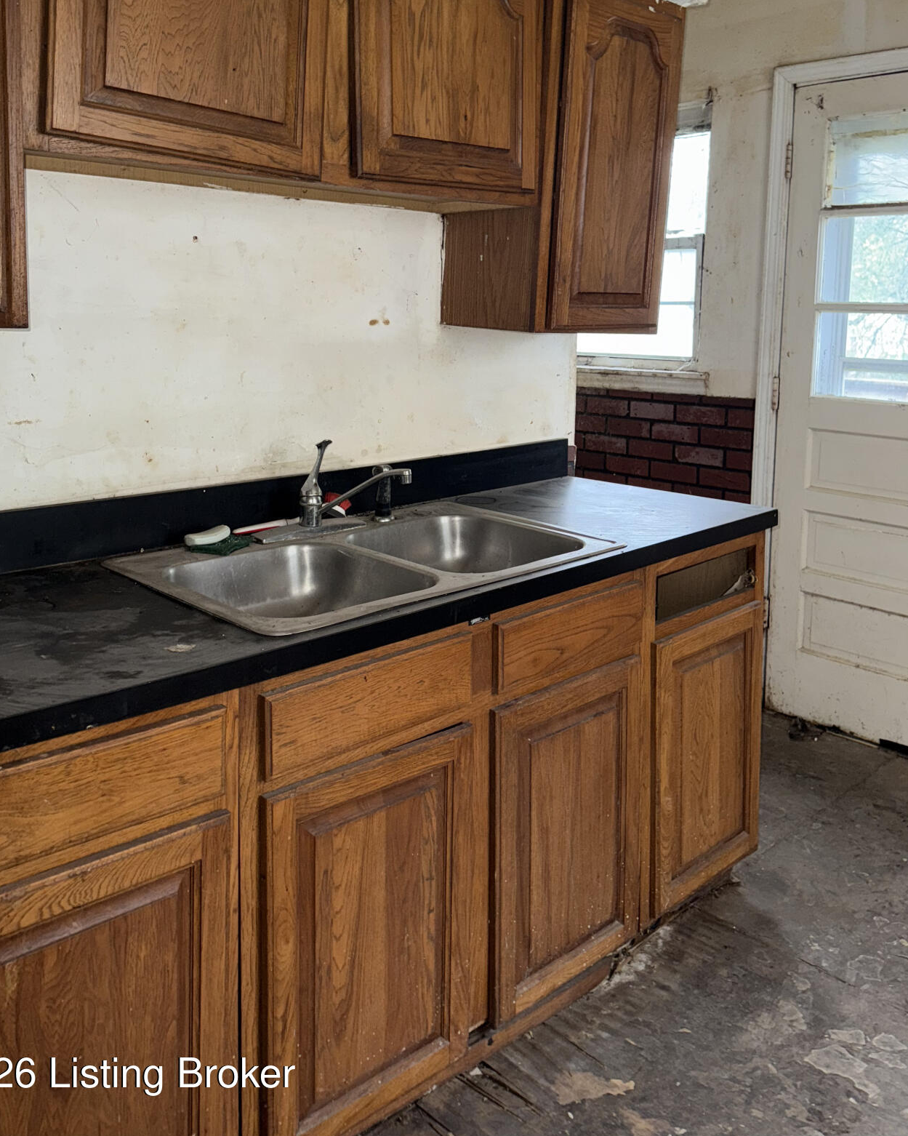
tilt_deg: -6.5
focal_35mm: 30
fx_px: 1008
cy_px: 412
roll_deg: -2.3
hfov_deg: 48.5
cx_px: 457
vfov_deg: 57.9
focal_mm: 6.76
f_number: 1.78
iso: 64
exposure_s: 1/17
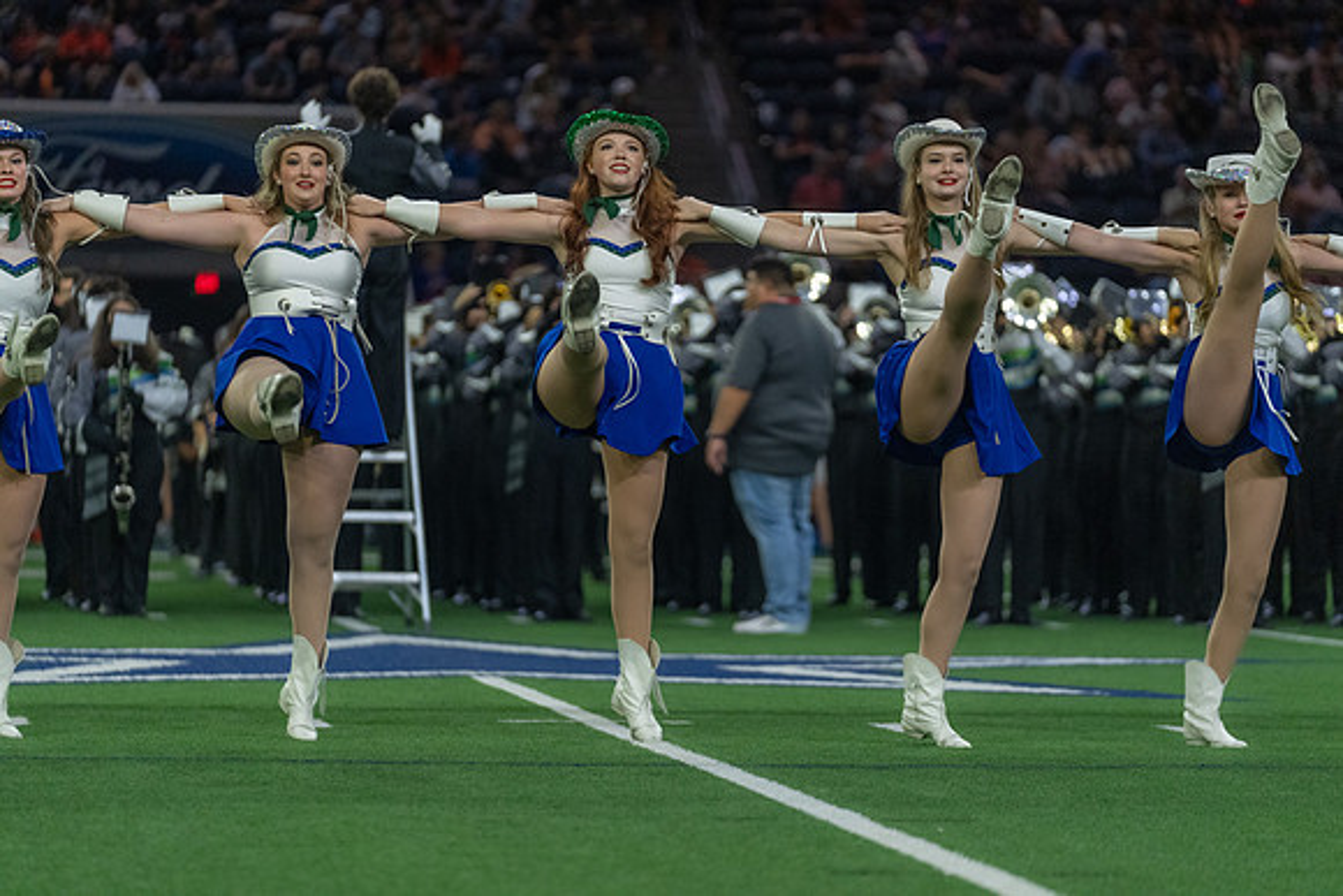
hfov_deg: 11.8
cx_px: 672
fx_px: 6492
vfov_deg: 7.9
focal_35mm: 174
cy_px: 448
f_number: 2.8
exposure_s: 1/1250
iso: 4000
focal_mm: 174
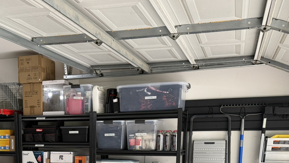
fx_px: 368
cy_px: 179
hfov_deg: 41.8
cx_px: 77
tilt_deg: -6.1
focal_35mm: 48
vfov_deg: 23.4
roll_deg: +0.6
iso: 250
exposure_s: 1/60
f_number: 1.78
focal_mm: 6.76
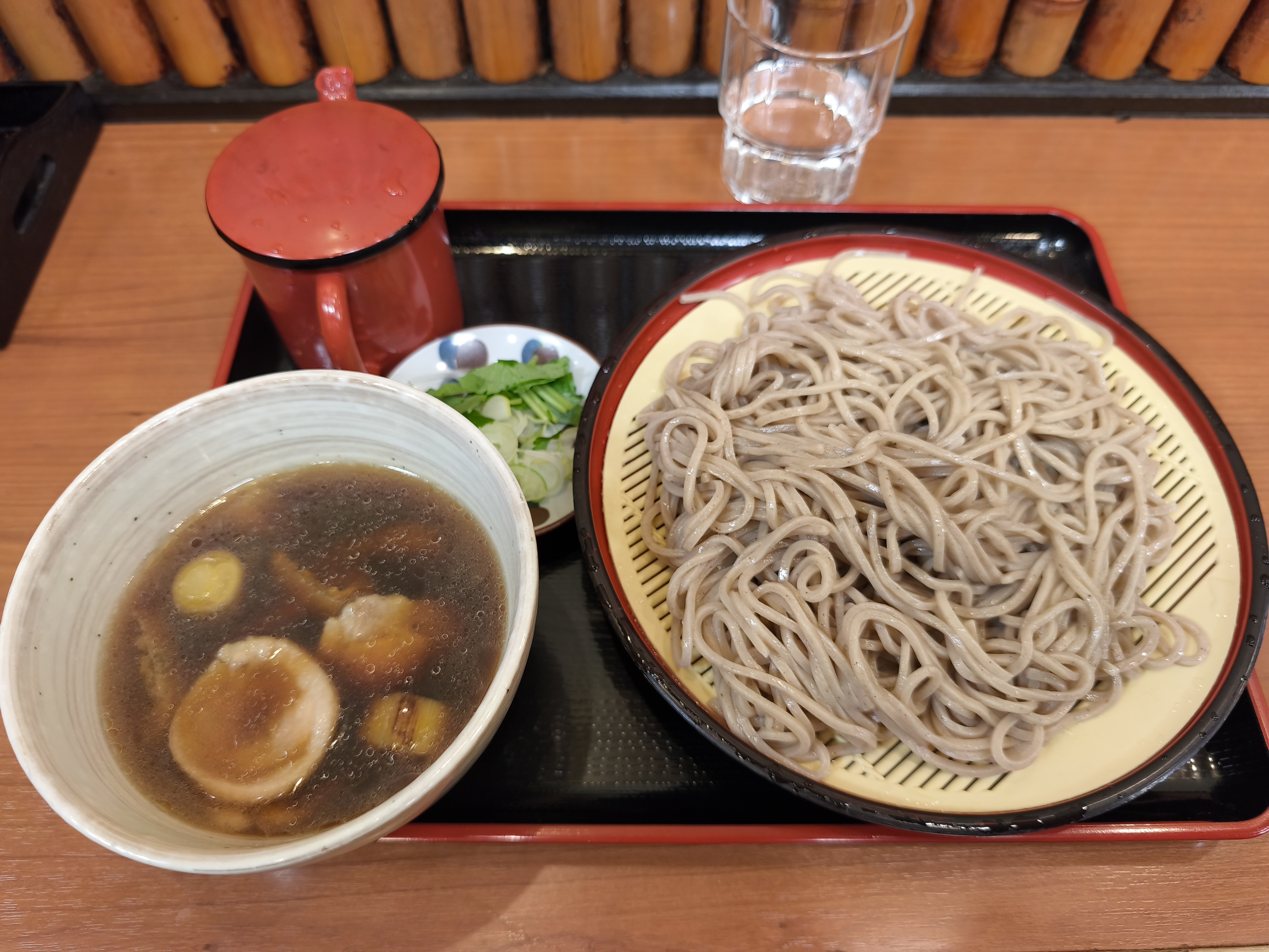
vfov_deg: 58.9
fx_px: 843
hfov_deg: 73.9
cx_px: 634
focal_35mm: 23
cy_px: 476
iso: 200
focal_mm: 6.57
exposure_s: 1/50
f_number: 1.6
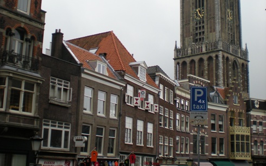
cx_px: 133
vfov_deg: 23.9
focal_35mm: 54
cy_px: 71
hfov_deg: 37.5
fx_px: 391
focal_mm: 6.3
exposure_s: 1/172
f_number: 3.1
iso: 64
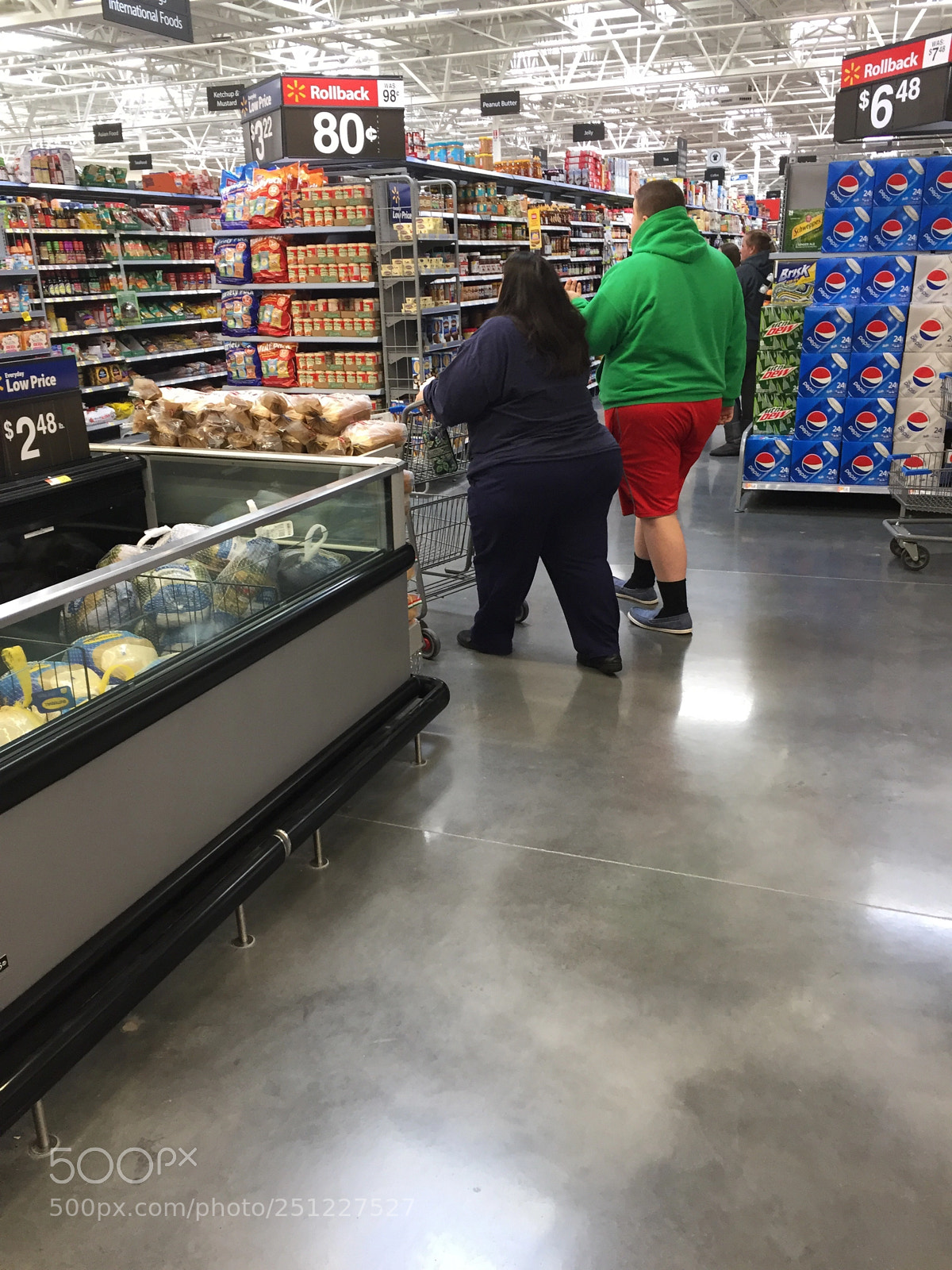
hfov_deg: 48.2
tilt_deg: -17.6
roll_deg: +2.9
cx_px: 476
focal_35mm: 29
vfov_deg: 61.7
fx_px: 1063
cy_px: 635
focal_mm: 4.15
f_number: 2.2
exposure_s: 1/30
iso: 40
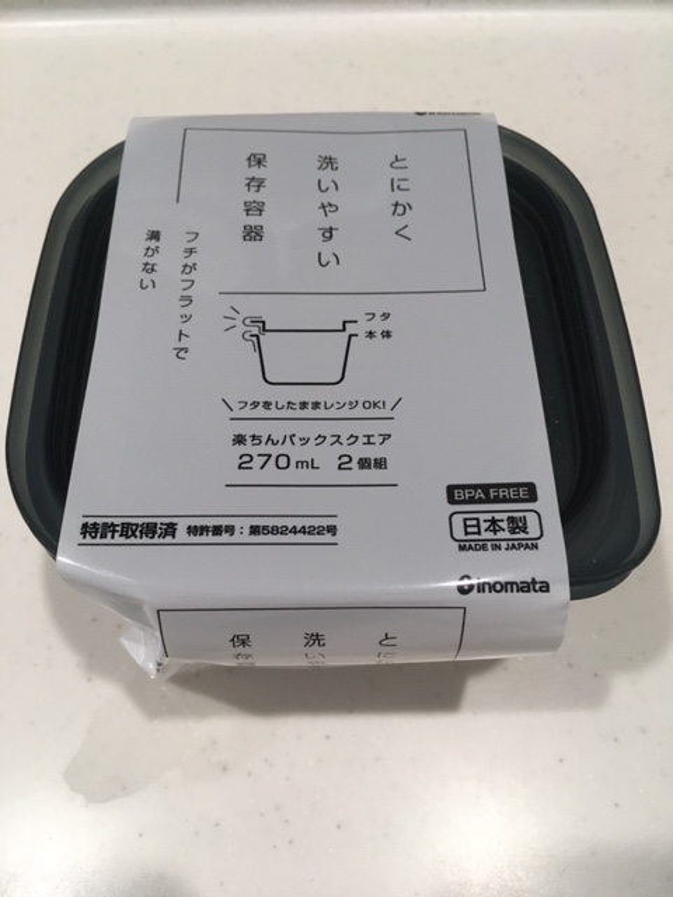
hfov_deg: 48.2
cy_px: 448
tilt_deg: -61.7
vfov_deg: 61.7
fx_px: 752
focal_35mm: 29
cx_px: 336
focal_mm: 4.15
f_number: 2.2
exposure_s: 1/30
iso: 100
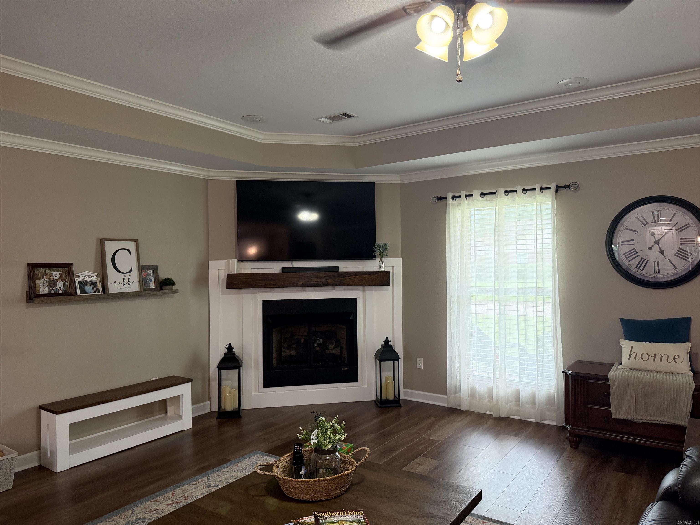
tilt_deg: +0.0
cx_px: 350
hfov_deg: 71.6
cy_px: 262
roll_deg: +0.9
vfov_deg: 56.8
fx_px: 485
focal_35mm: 24
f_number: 1.78
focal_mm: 6.76
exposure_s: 1/60
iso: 200
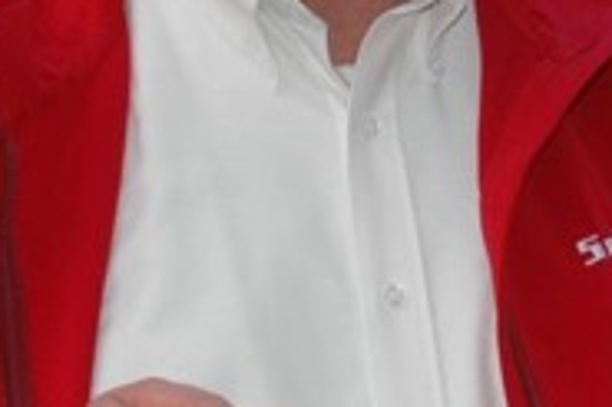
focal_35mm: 188
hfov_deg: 10.9
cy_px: 17
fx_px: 3196
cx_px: 324
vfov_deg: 7.3
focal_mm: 29
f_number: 4
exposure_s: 1/60
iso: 400
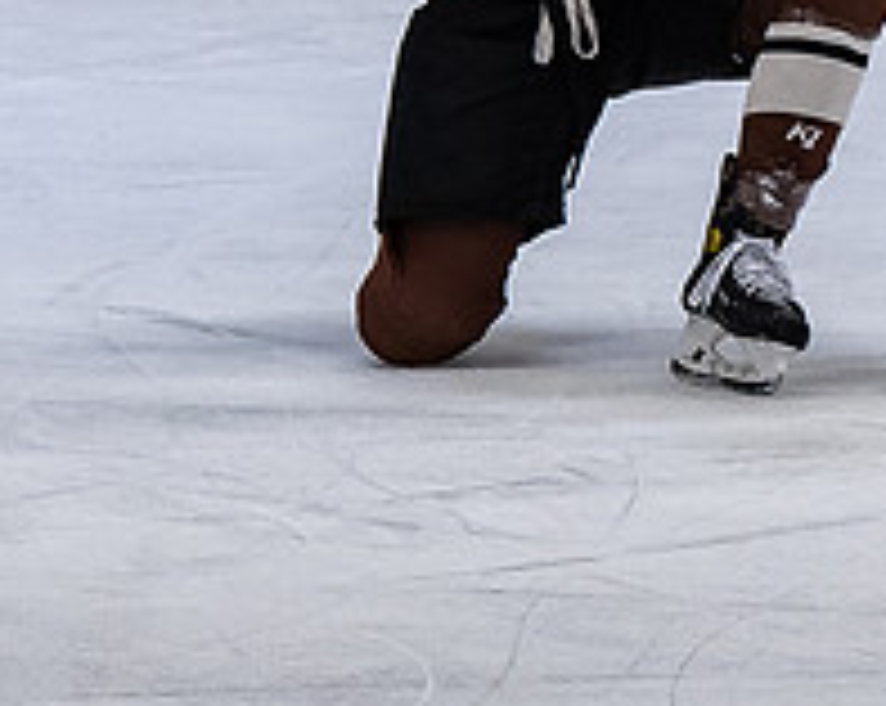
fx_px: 21994
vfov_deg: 1.8
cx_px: 372
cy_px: -305
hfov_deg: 2.3
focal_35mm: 840
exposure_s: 1/800
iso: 1400
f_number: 3.5
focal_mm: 116
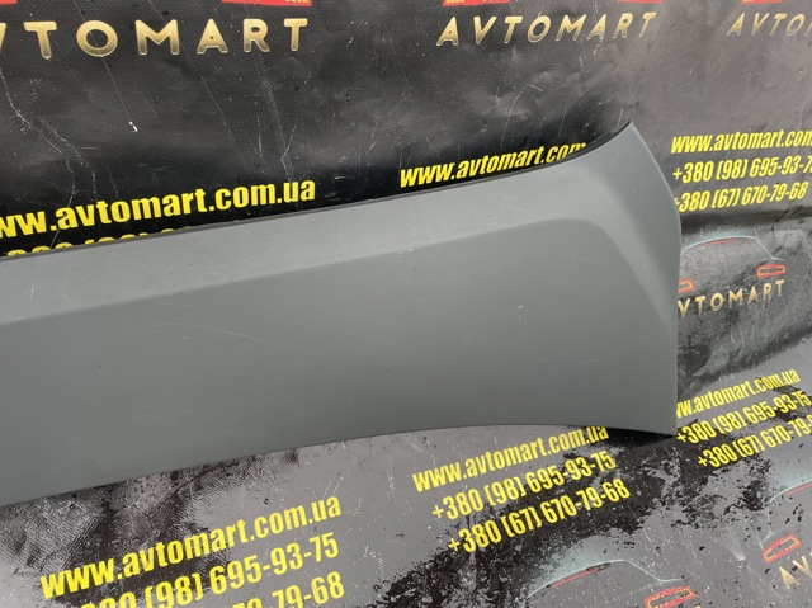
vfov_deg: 53.0
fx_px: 609
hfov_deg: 67.3
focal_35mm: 26
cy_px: 304
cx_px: 406
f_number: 1.6
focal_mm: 4.2
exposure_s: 1/121
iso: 64
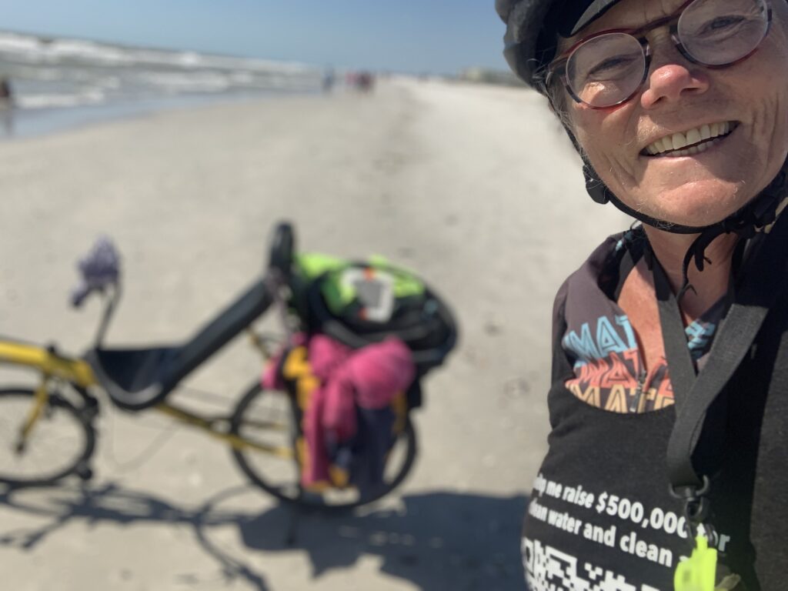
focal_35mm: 32
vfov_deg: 44.2
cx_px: 394
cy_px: 296
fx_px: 728
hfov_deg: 56.8
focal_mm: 2.87
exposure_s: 1/1658
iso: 16
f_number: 2.2
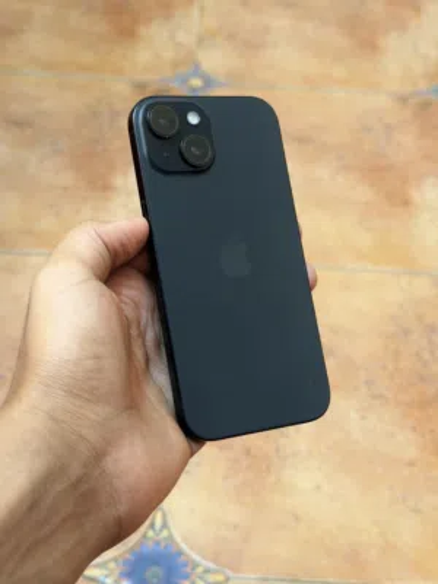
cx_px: 219
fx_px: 810
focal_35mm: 48
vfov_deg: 39.7
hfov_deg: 30.3
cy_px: 292
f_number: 1.78
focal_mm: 6.76
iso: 400
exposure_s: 1/33
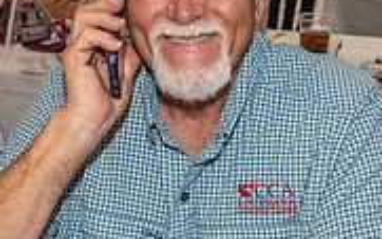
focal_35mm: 98
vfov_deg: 13.3
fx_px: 1020
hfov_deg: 21.2
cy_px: 191
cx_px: 139
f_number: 4
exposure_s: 1/200
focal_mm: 30
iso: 1800
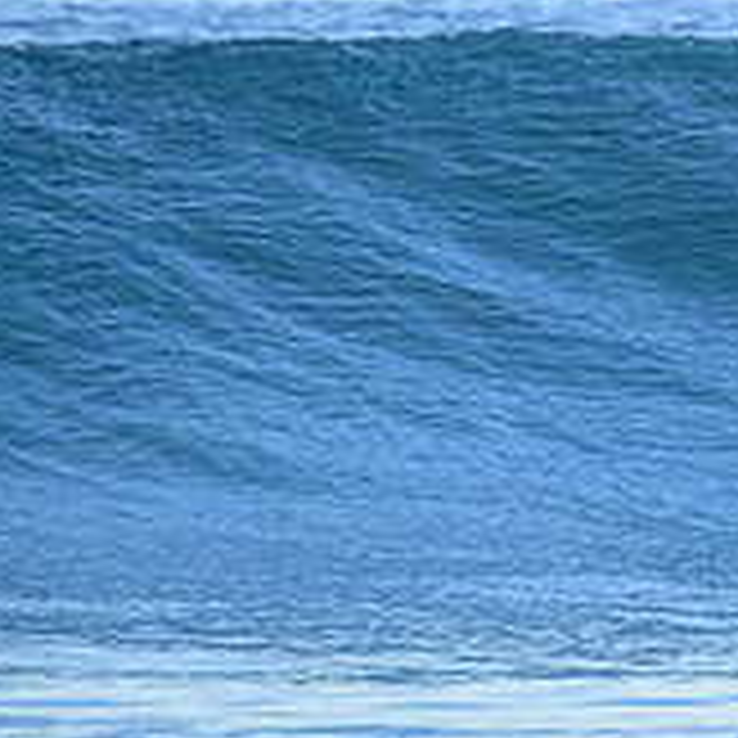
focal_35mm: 2403
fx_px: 57961
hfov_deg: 0.7
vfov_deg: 0.7
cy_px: 124
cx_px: 1278
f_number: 11
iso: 2500
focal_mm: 800
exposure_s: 1/1000
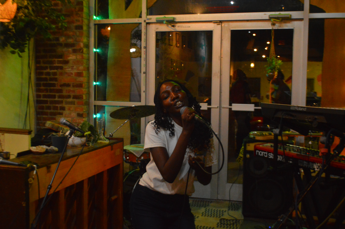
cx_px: 172
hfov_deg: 45.0
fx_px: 417
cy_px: 114
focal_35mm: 44
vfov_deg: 30.8
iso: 3200
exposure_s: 1/80
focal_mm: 29
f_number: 4.5
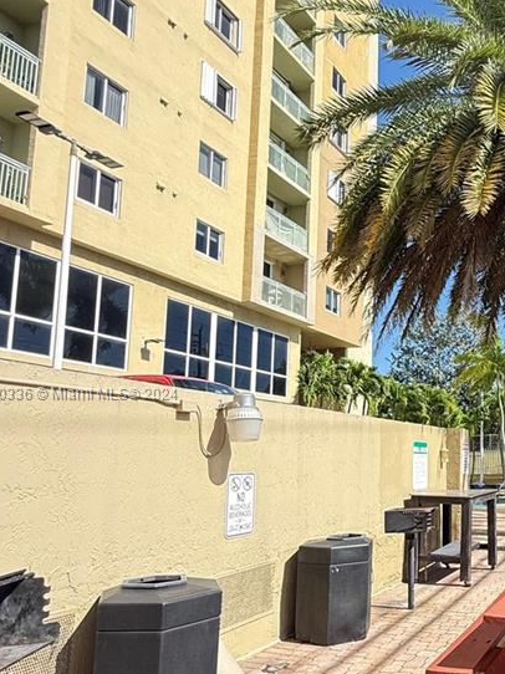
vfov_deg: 58.0
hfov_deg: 39.8
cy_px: 394
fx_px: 603
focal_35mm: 31
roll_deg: +0.7
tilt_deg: +7.6
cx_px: 509
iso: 64
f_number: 2.2
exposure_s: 1/613
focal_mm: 2.22
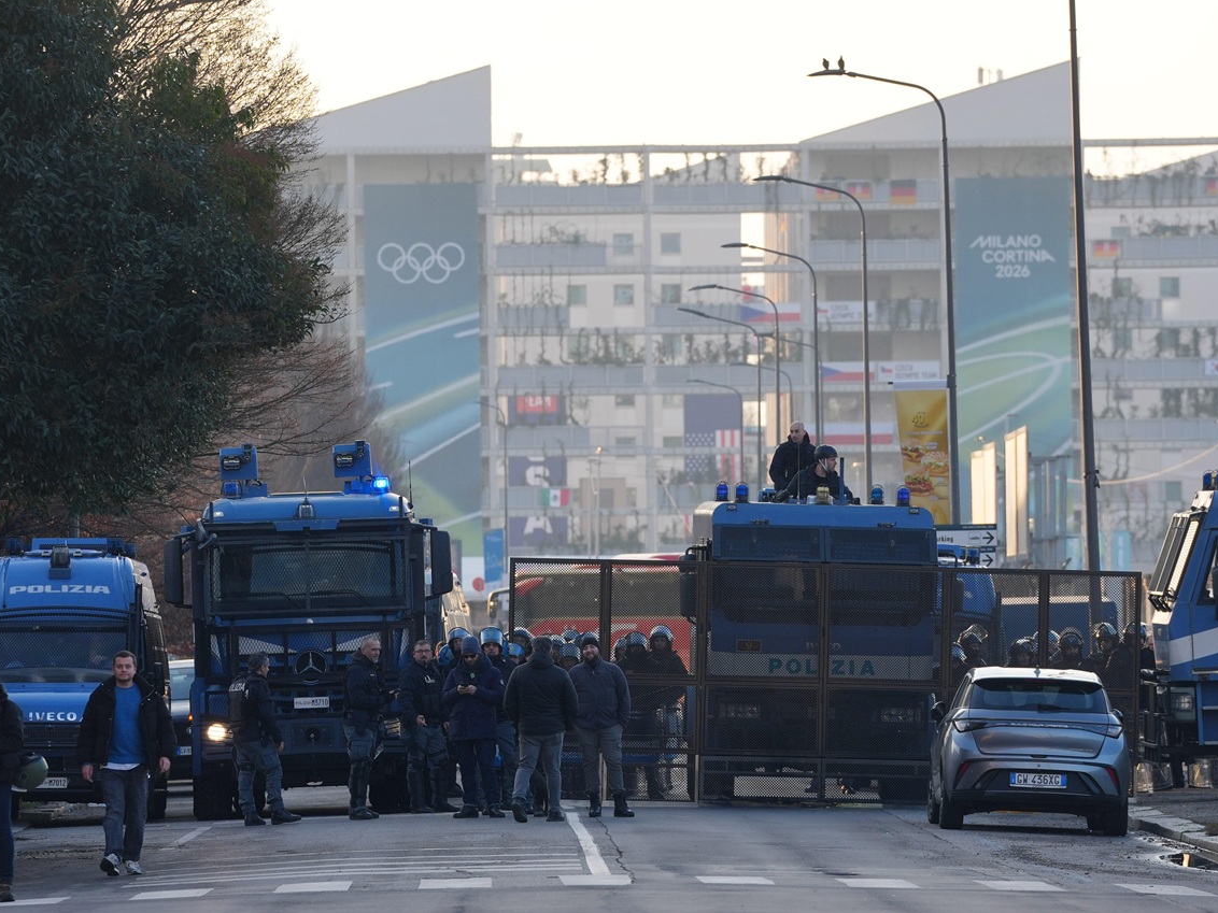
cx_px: 680
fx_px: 11471
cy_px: 456
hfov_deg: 6.1
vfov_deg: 4.6
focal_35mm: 326
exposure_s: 1/800
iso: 320
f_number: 4.5
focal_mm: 200
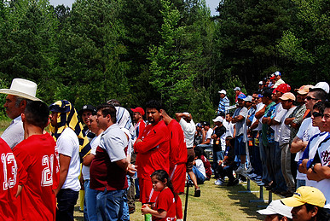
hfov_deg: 25.0
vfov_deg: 16.8
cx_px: 192
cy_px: 154
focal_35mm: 81
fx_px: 743
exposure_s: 1/250
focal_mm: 36
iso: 100
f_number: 8
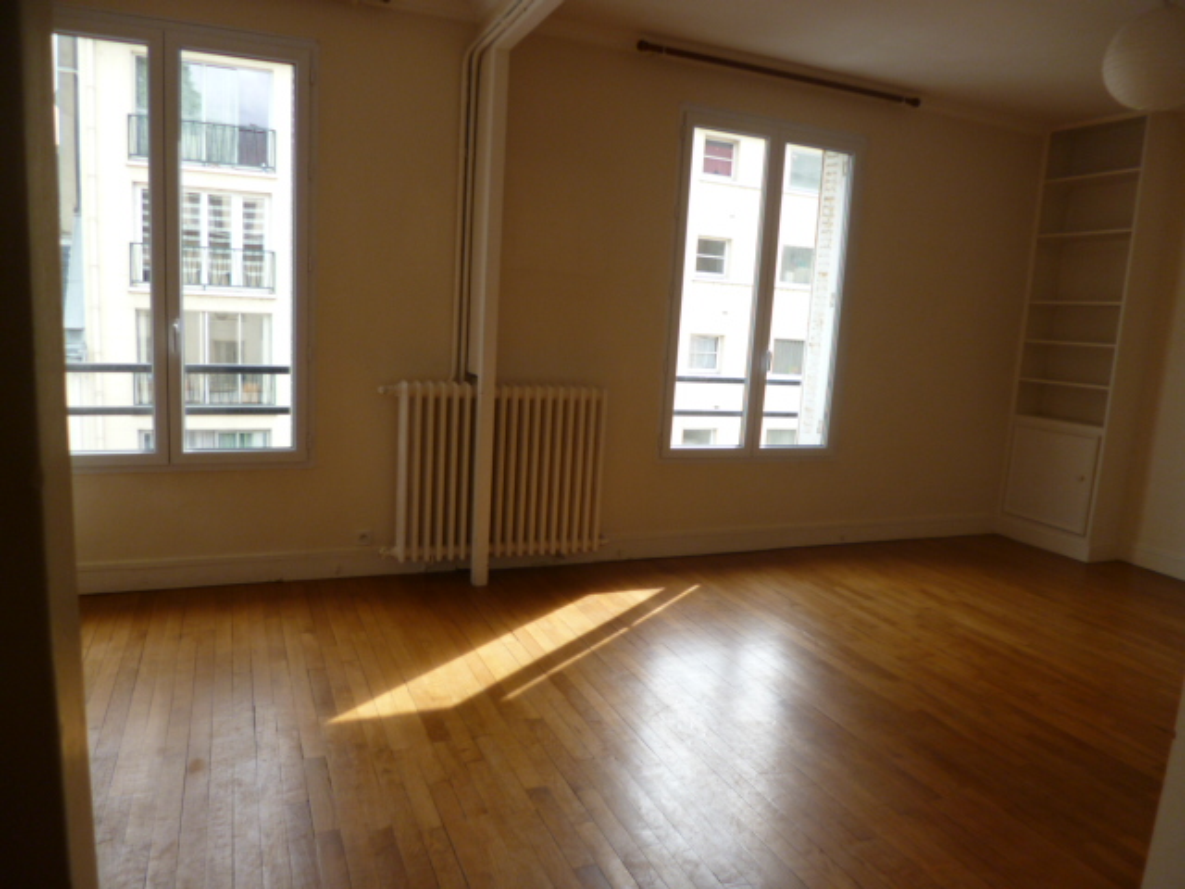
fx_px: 822
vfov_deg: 56.8
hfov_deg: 71.6
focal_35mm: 24
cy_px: 444
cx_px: 592
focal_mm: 4.3
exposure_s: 1/125
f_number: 2.5
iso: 100
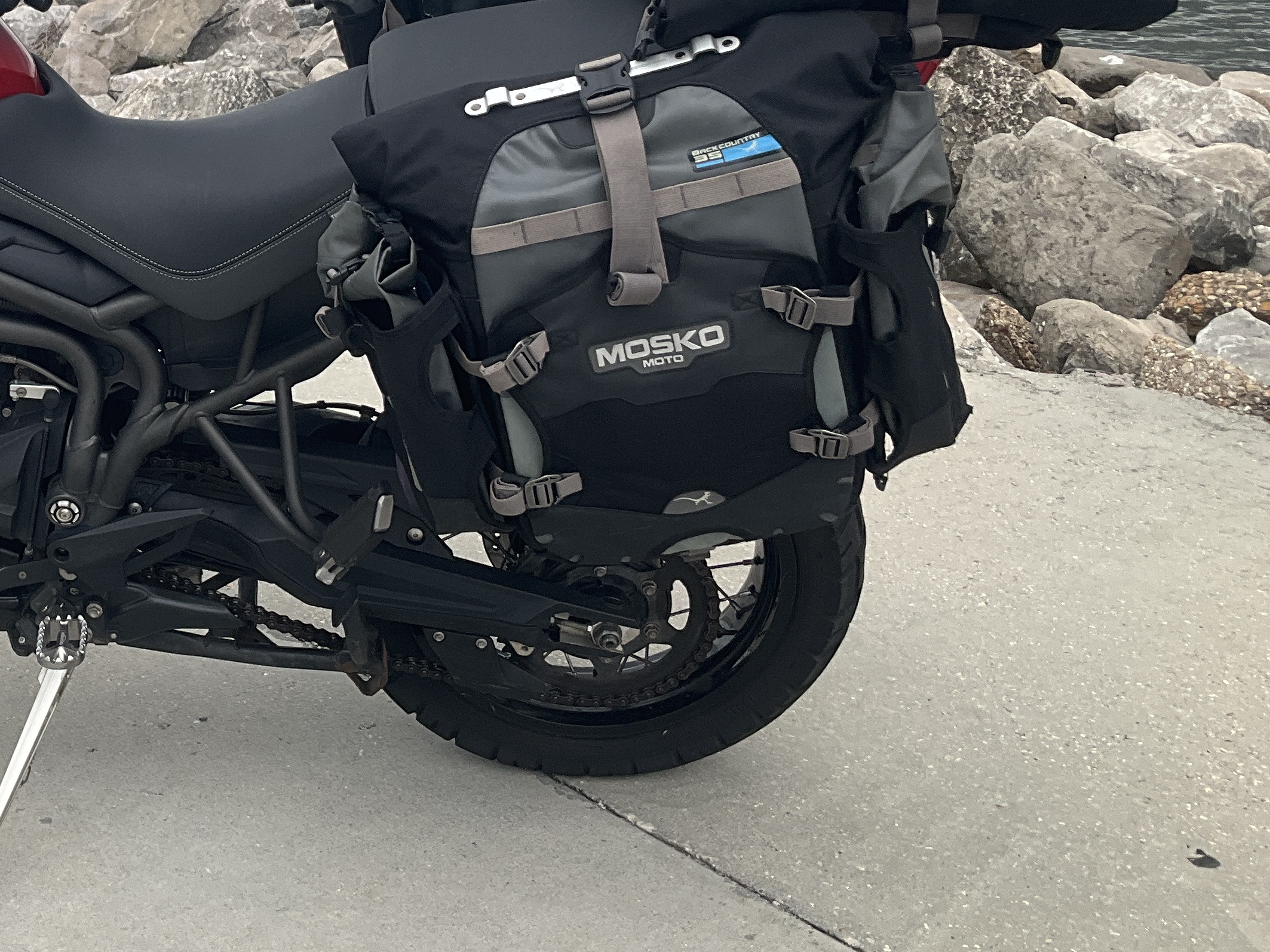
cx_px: 127
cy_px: 260
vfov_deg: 26.3
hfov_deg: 33.1
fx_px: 2018
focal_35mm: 55
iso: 25
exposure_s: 1/1144
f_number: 1.8
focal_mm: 3
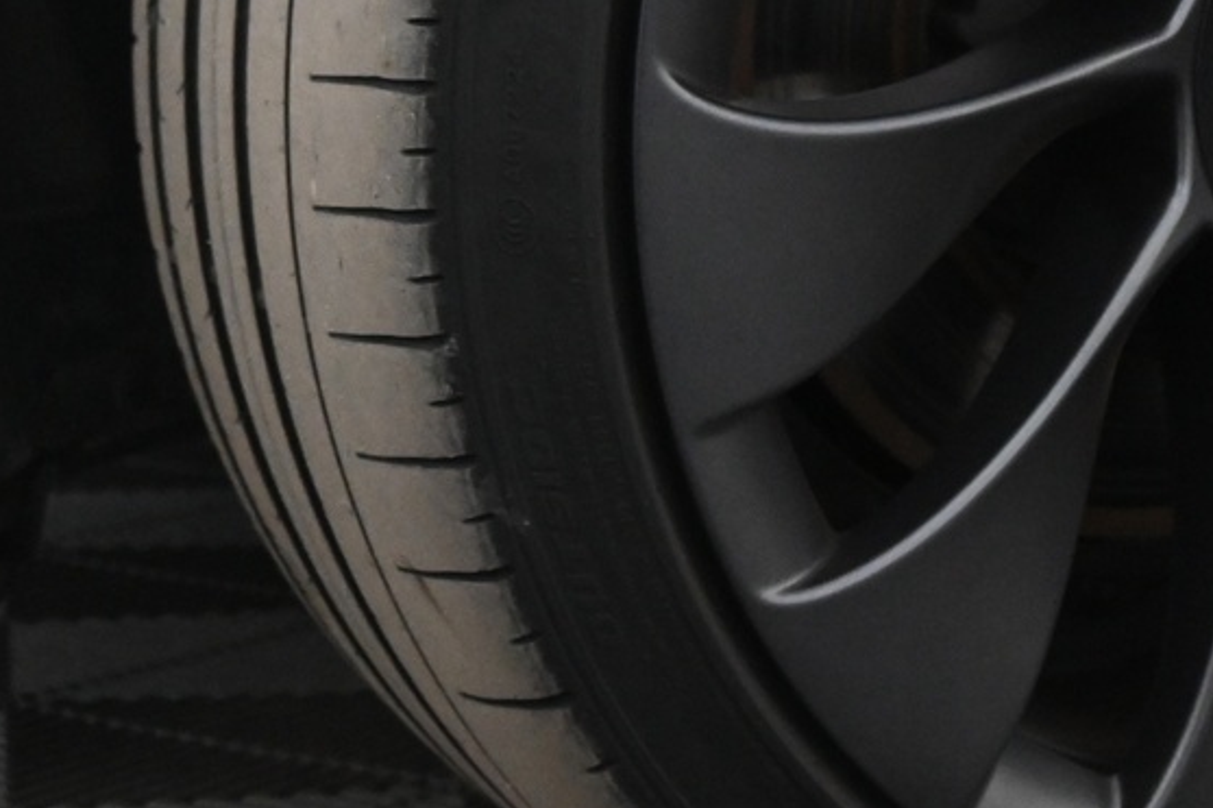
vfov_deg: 13.8
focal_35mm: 98
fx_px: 3307
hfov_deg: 20.1
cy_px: 24
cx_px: 1217
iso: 2800
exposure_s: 1/40
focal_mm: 22.5
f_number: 4
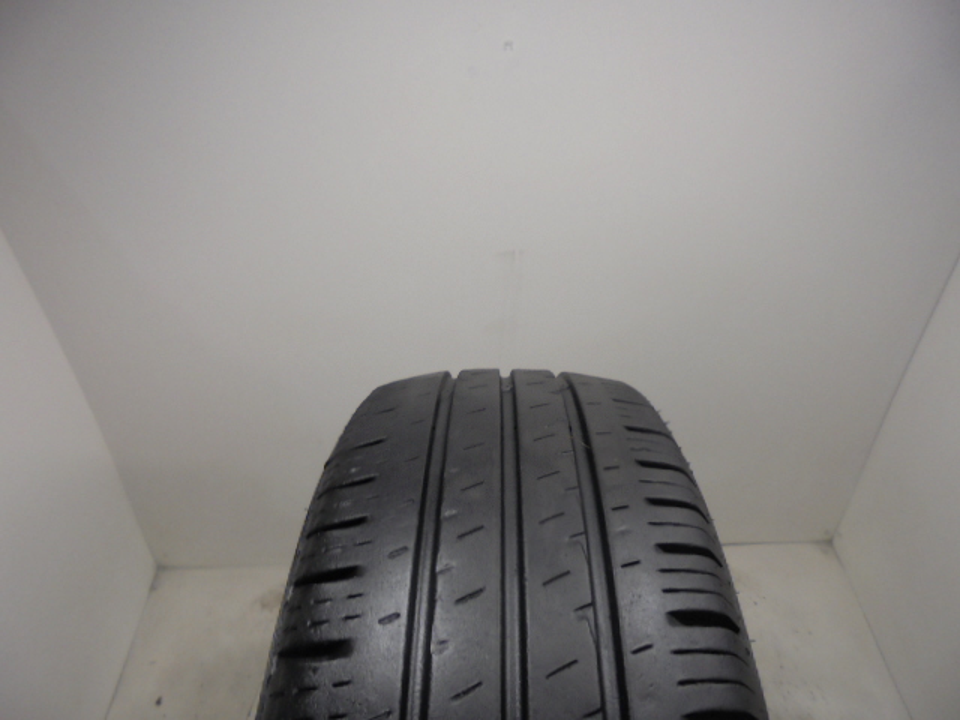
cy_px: 360
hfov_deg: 67.3
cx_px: 480
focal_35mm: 26
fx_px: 721
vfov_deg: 53.1
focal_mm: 4.6
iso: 100
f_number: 3.5
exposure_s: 1/40
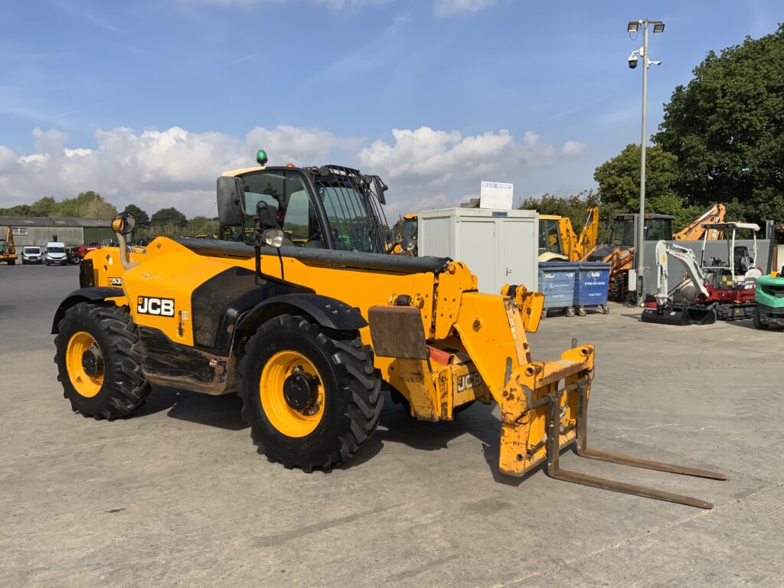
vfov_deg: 48.2
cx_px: 392
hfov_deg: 61.7
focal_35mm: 29
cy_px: 294
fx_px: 657
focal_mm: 3
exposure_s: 1/2538
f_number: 1.8
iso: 20
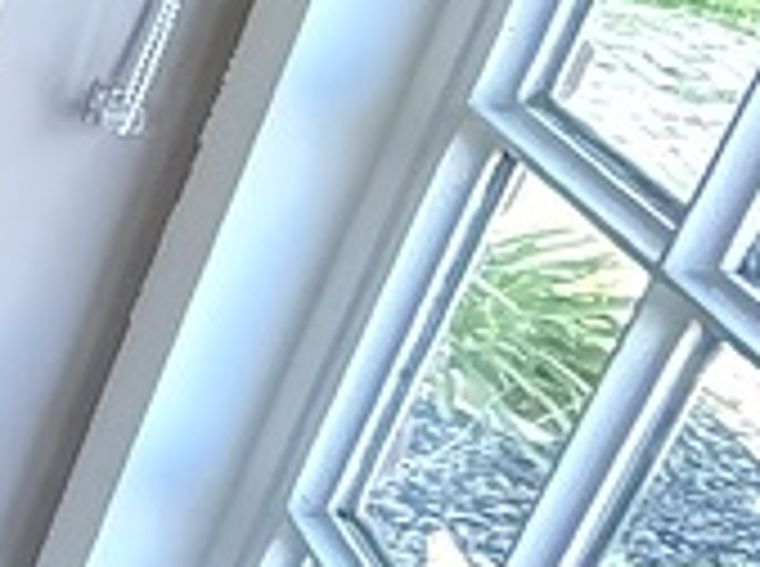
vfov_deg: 16.7
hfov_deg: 12.1
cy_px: -68
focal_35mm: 85
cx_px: -1430
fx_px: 1862
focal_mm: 2.22
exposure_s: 1/59
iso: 1250
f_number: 2.2
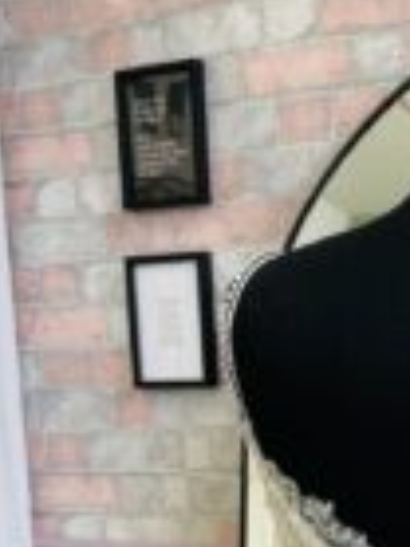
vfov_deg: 22.9
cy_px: 608
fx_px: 1265
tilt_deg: -11.5
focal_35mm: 80
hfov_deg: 18.1
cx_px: 359
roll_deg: +2.0
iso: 64
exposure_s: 1/121
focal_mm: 5.1
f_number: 1.6
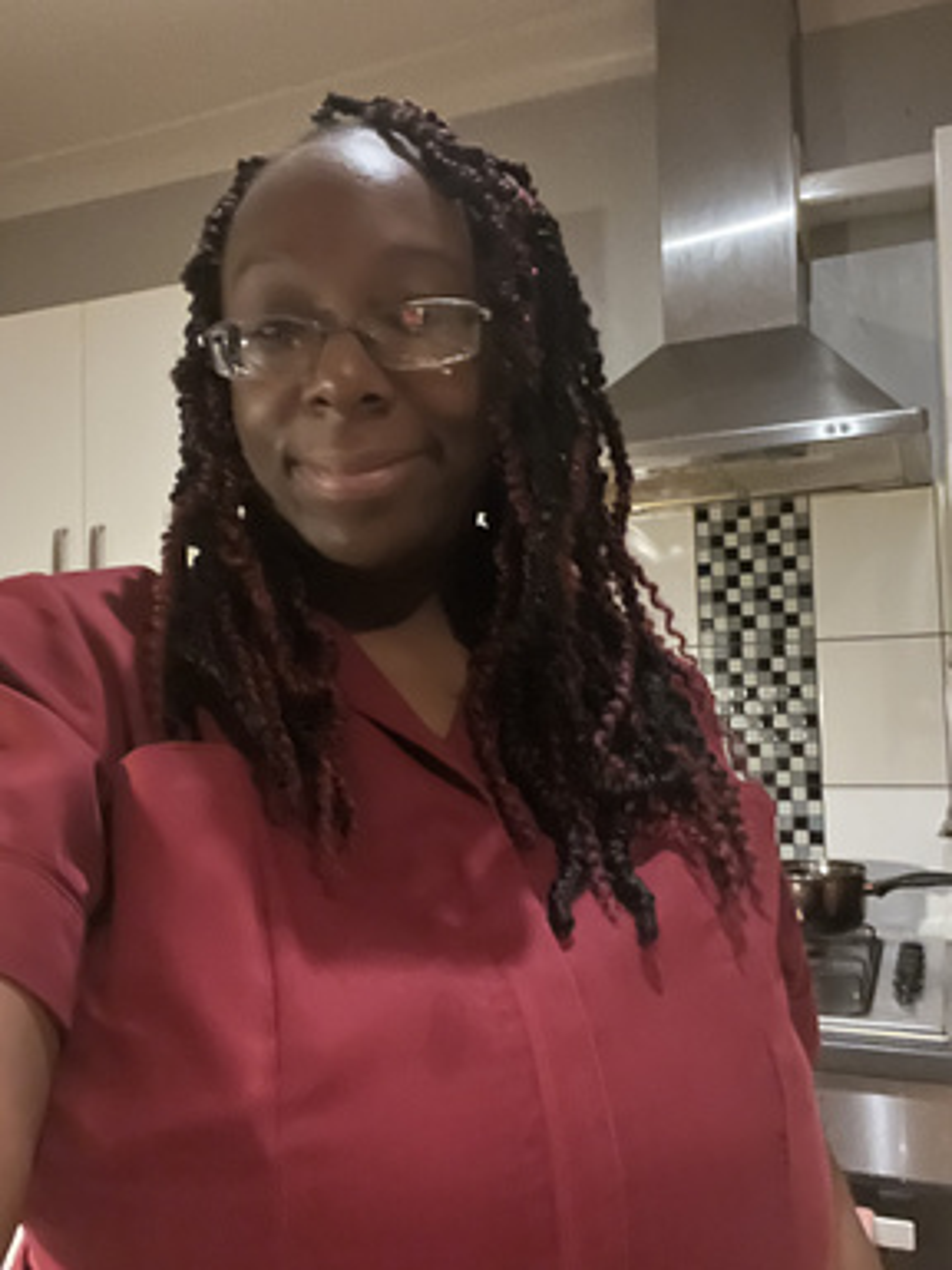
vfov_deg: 60.0
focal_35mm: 30
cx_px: 476
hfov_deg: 46.8
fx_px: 1100
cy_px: 635
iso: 2500
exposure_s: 1/14
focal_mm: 2.71
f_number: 2.2
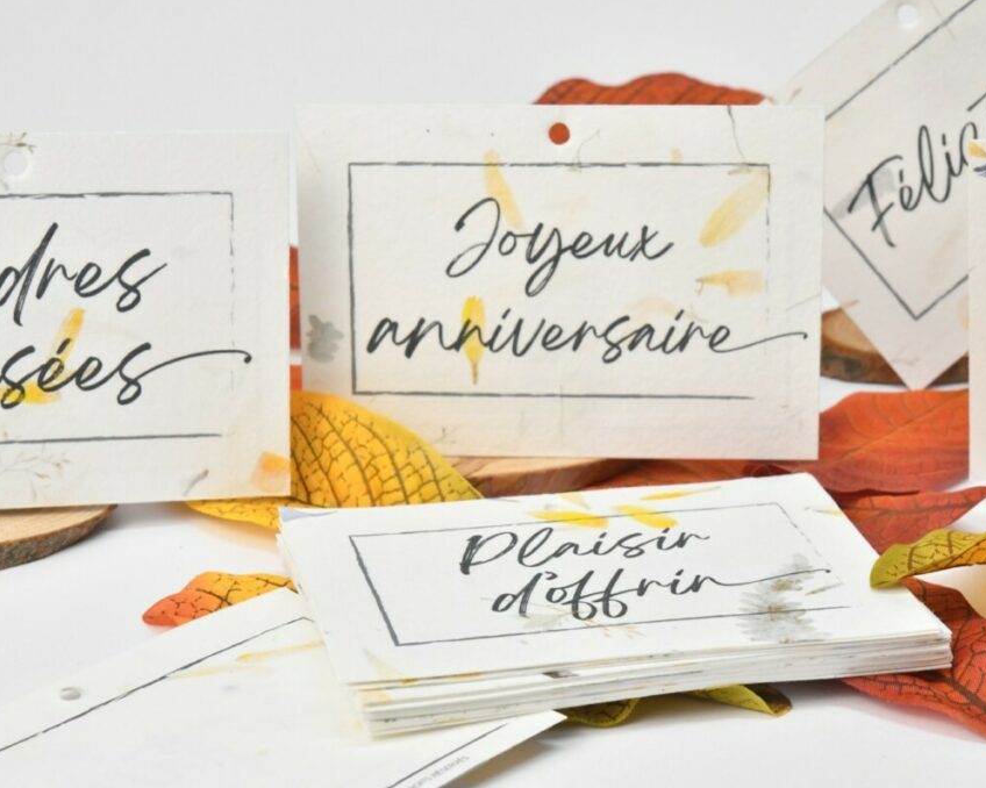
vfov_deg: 13.0
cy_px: 395
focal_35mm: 119
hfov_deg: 16.2
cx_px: 553
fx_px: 3472
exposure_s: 1/100
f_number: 16
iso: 2500
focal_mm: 70
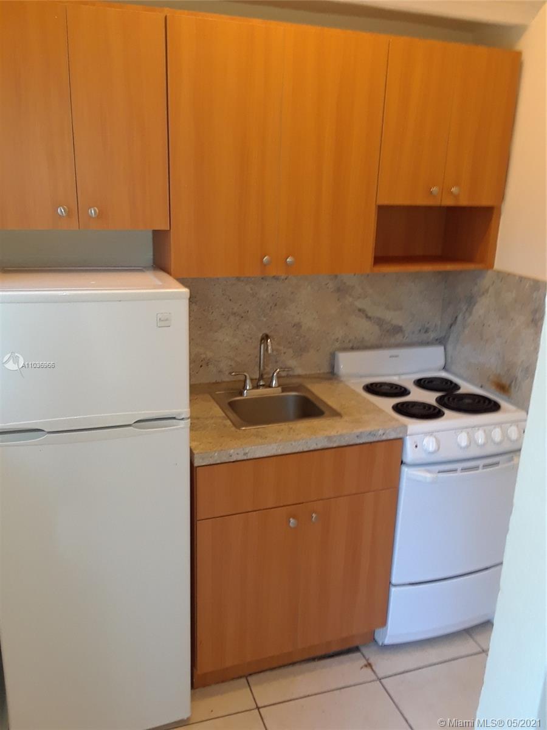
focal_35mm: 30
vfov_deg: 60.0
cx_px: 274
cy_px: 365
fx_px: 632
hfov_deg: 46.8
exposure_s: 1/30
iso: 64
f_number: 1.9
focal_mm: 2.47
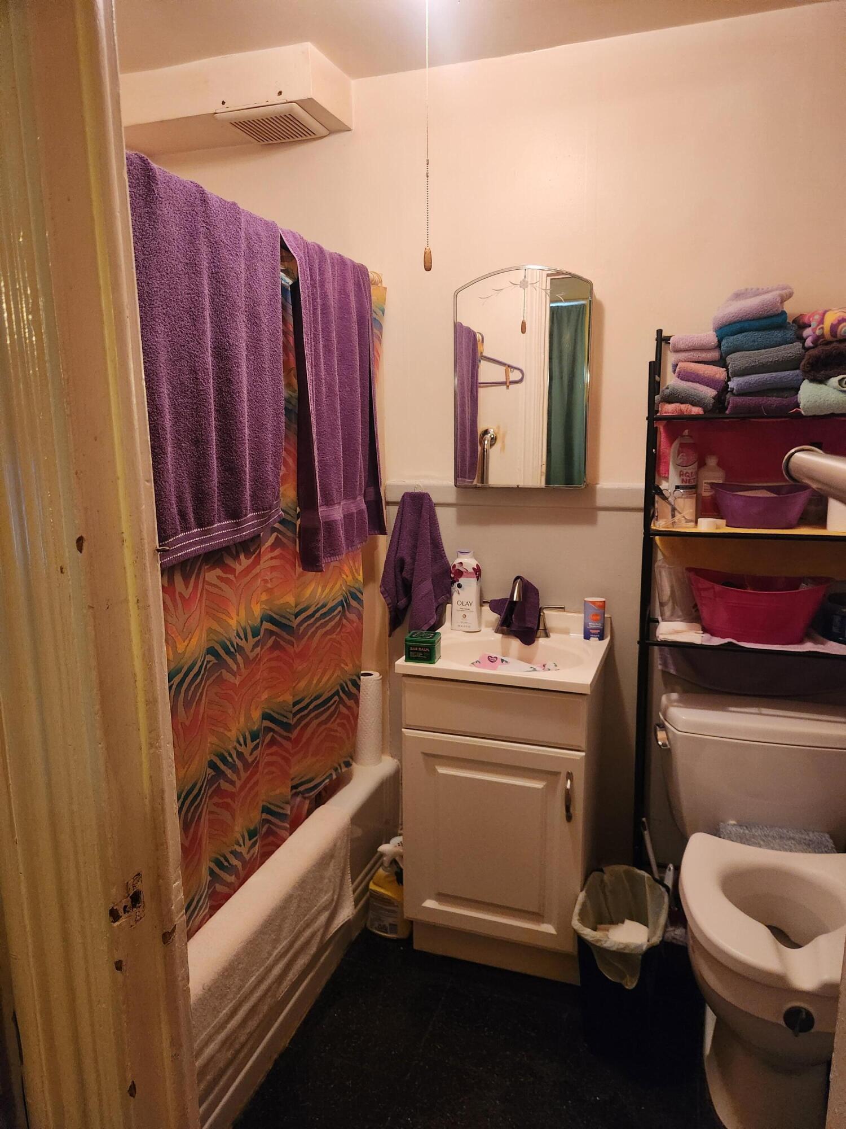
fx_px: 749
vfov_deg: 73.9
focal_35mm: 23
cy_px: 564
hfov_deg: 58.9
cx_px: 423
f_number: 1.8
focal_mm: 5.4
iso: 800
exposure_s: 1/120
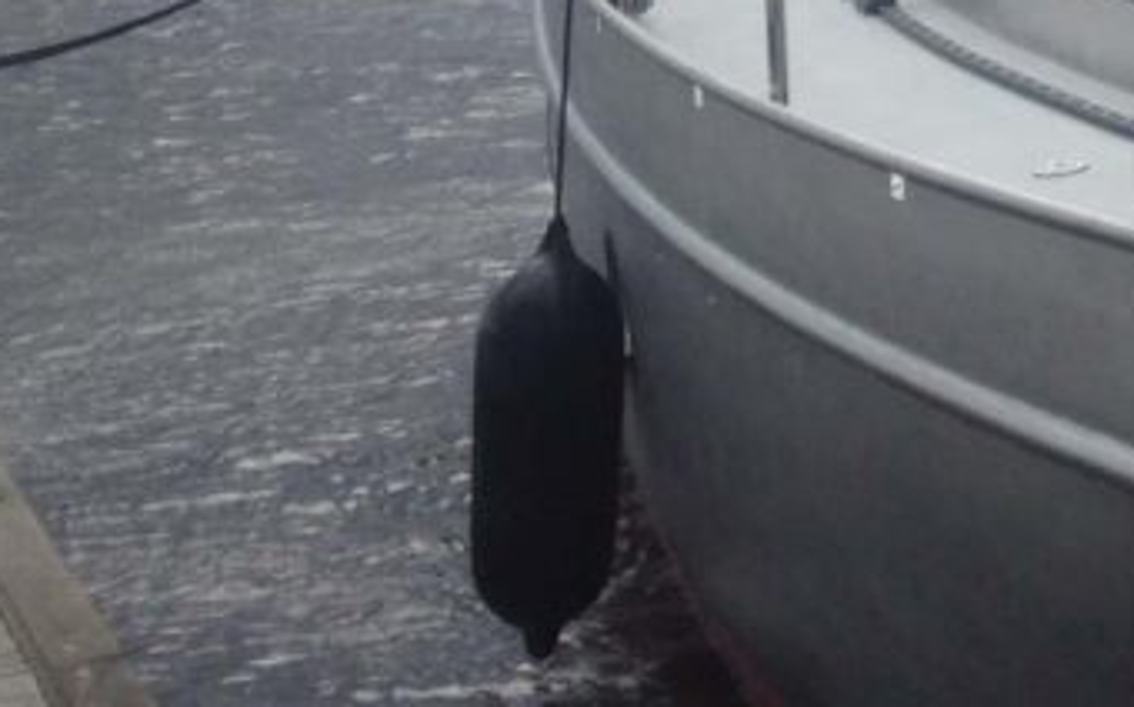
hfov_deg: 14.5
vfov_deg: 9.7
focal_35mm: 131
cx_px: 1878
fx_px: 4046
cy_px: -354
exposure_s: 1/1200
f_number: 2.4
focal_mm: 4.28
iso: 50
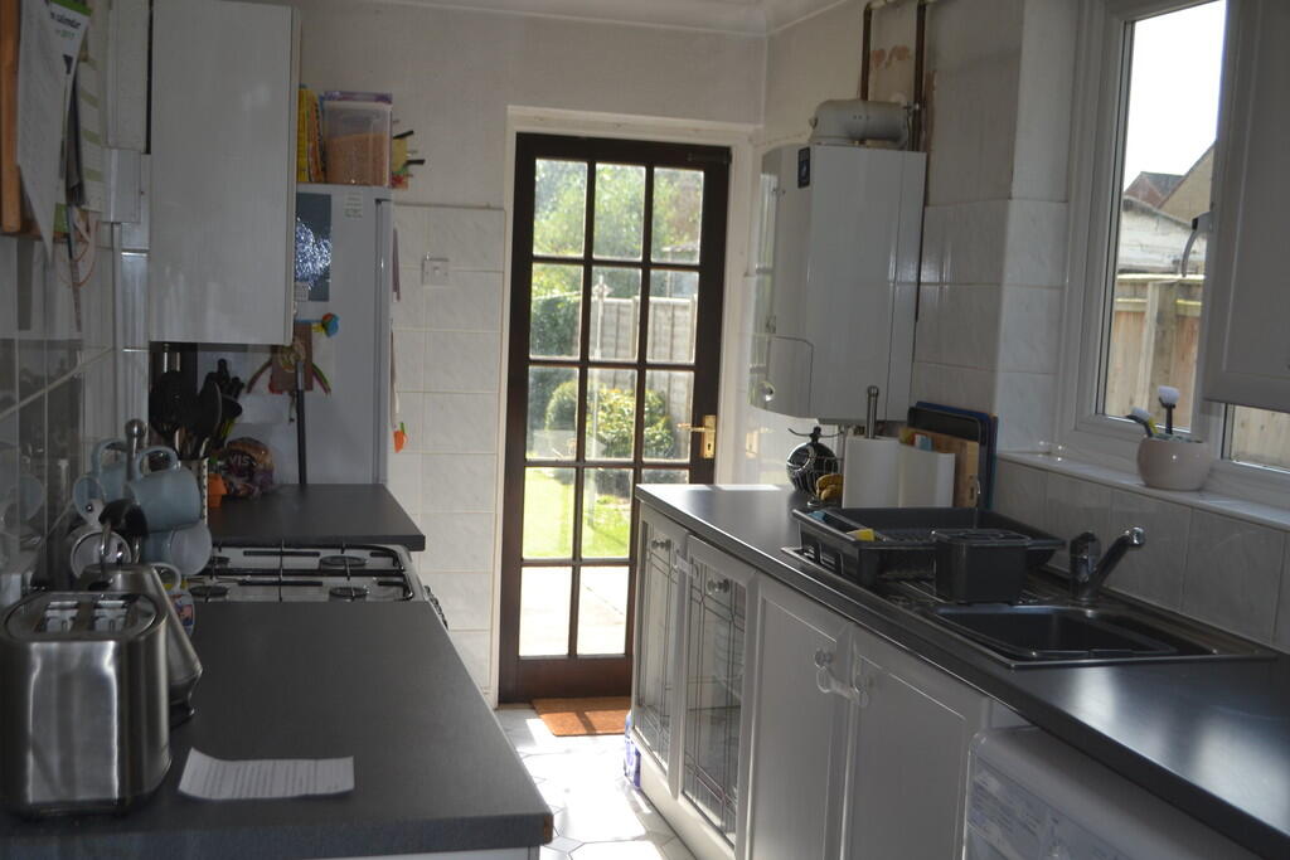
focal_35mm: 39
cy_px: 430
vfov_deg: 34.2
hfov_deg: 49.5
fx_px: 1398
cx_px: 645
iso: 100
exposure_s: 1/160
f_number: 4.2
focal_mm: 26
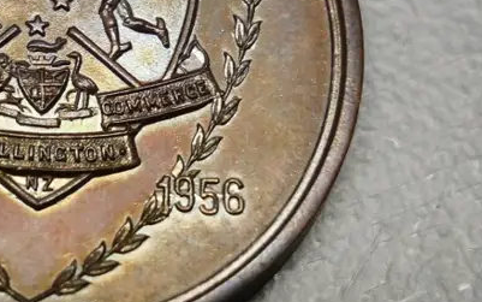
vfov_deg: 9.0
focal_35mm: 146
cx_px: 52
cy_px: 30
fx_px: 1919
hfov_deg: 14.2
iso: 800
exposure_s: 1/60
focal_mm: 27
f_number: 5
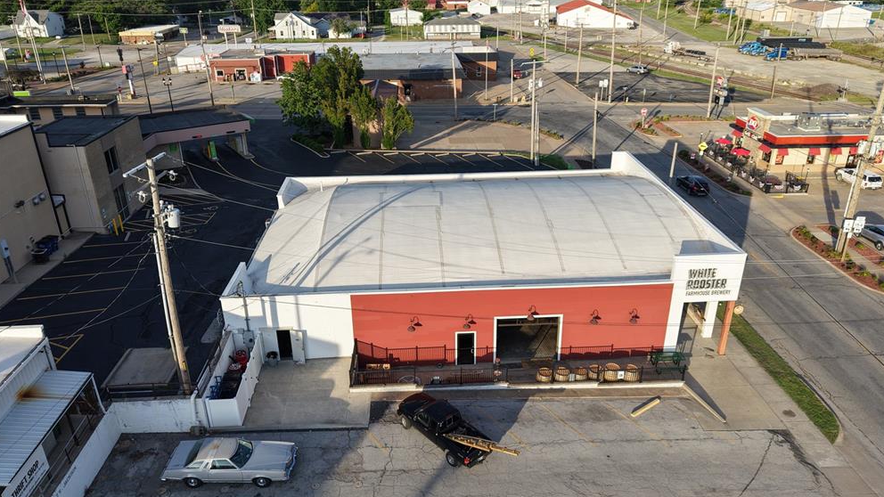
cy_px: 219
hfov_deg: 69.9
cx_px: 450
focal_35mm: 27
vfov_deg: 42.8
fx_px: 633
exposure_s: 1/2500
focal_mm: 8.67
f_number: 1.8
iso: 190
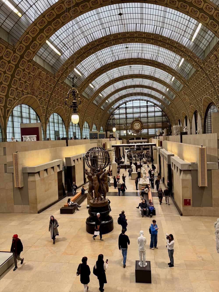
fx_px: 202
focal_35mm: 24
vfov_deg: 71.6
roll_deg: +2.3
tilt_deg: -1.7
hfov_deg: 56.8
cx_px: 110
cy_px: 146
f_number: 1.78
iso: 200
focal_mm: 6.76
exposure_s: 1/100
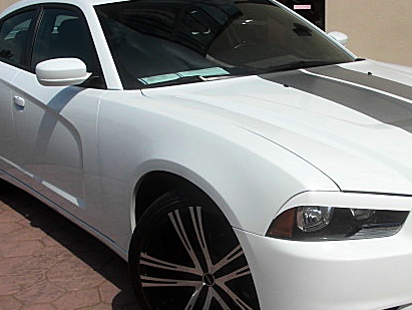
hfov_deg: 34.1
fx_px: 667
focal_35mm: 56
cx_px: 264
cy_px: 197
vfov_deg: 26.0
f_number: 7.9
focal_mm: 6.3
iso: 50
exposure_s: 1/250
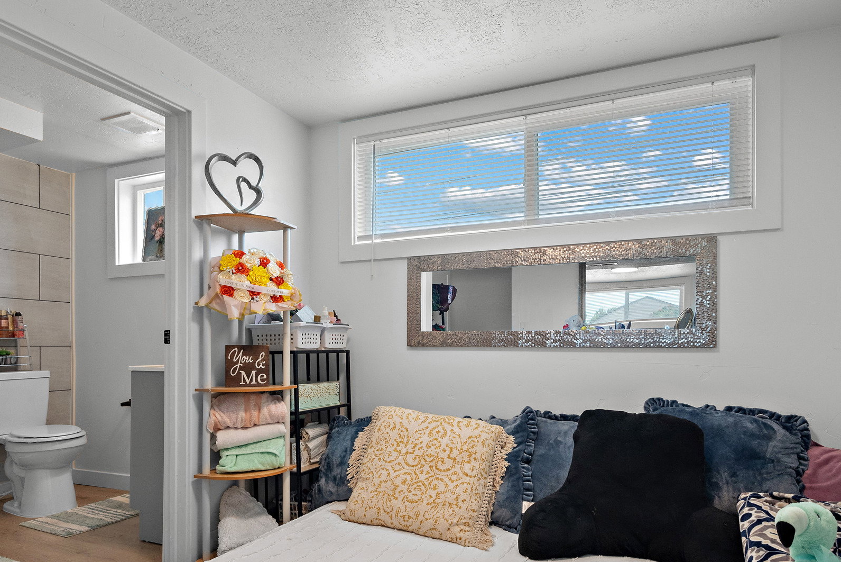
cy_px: 339
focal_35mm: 22
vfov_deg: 56.8
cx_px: 415
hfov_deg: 78.6
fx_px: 514
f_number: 8
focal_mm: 14
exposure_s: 1/8
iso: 500
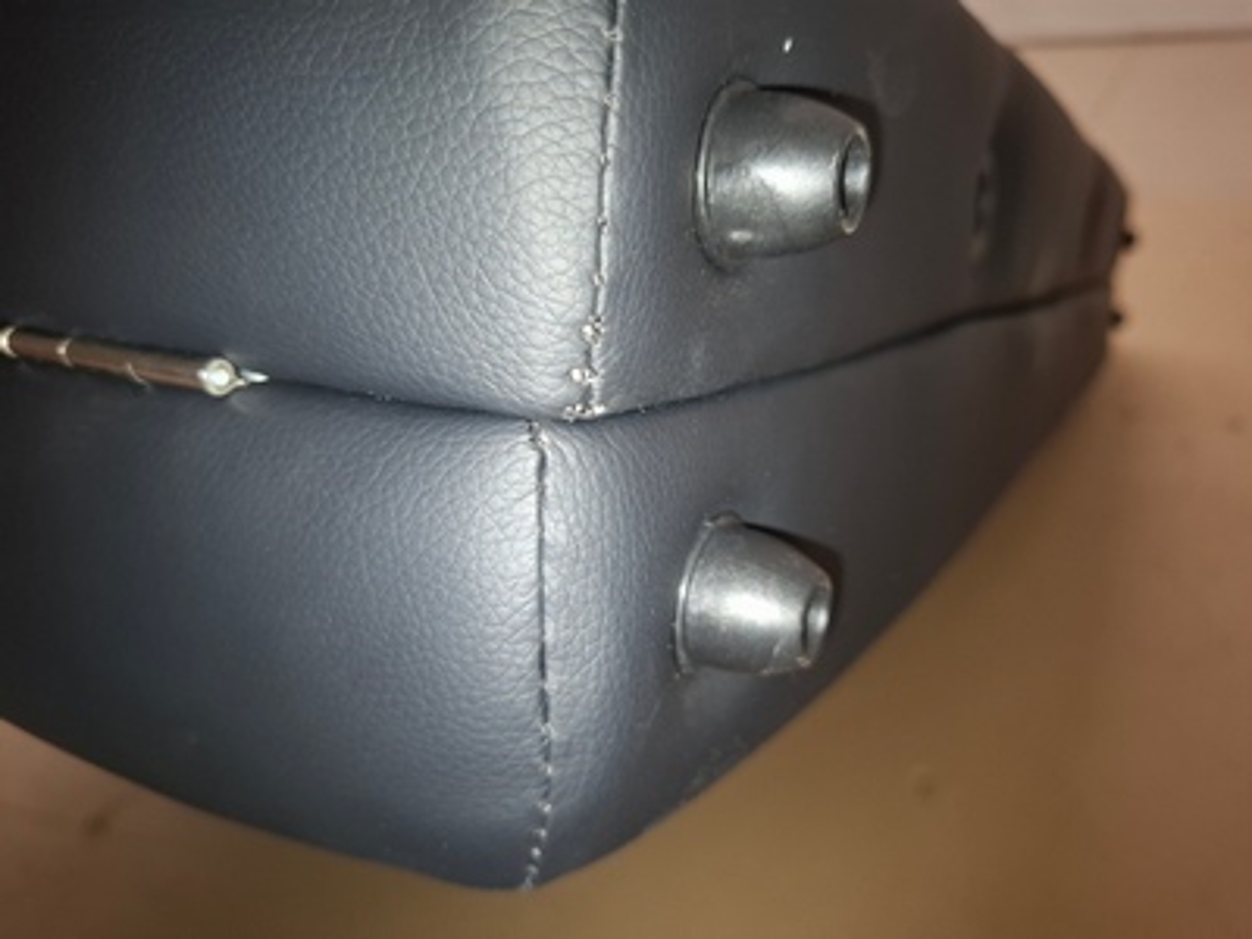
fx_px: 832
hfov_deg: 73.9
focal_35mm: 23
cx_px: 626
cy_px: 470
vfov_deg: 58.9
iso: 50
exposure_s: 1/30
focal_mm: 5.54
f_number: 1.8
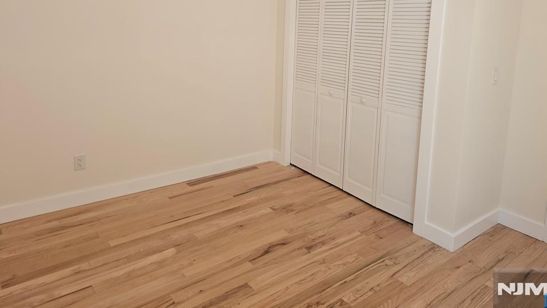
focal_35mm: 27
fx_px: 392
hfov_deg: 69.8
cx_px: 284
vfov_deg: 42.0
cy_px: 88
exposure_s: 1/60
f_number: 1.7
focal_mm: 6.3
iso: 20
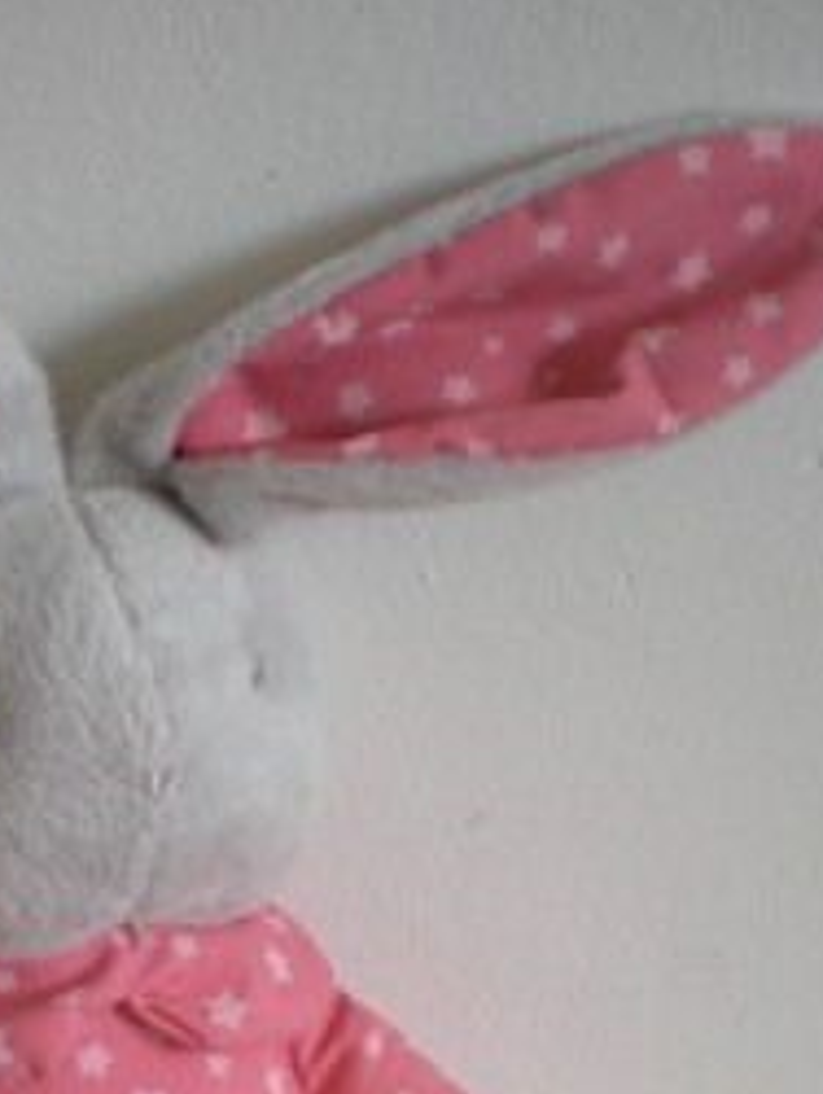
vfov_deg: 23.8
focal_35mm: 79
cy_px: 1046
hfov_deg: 18.5
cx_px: 166
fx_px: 2500
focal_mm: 6.3
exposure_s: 1/59.4
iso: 64
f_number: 3.1
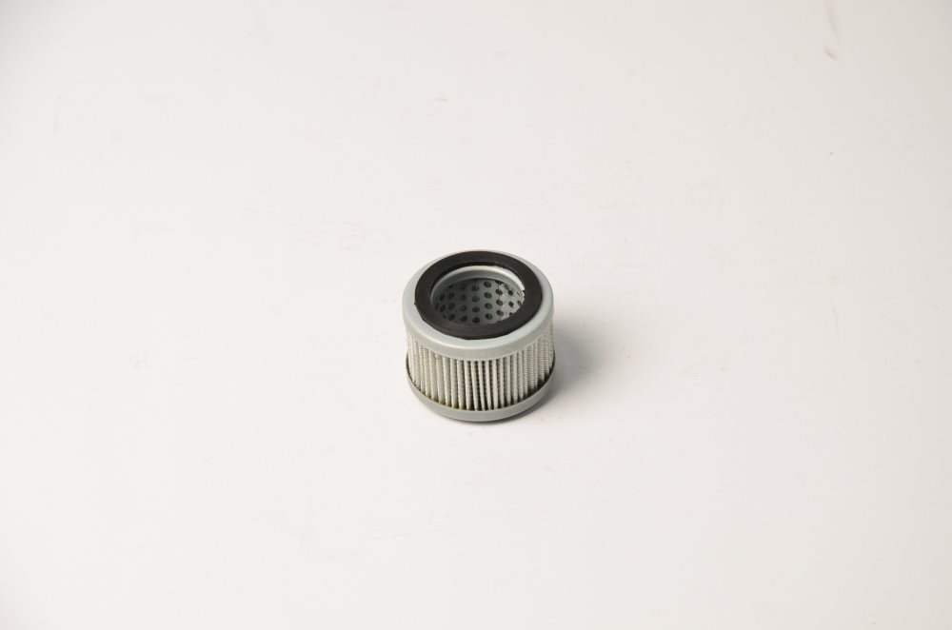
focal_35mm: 158
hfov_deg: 13.1
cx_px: 476
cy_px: 315
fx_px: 4156
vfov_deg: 8.7
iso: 100
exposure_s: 1/13
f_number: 8
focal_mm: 105
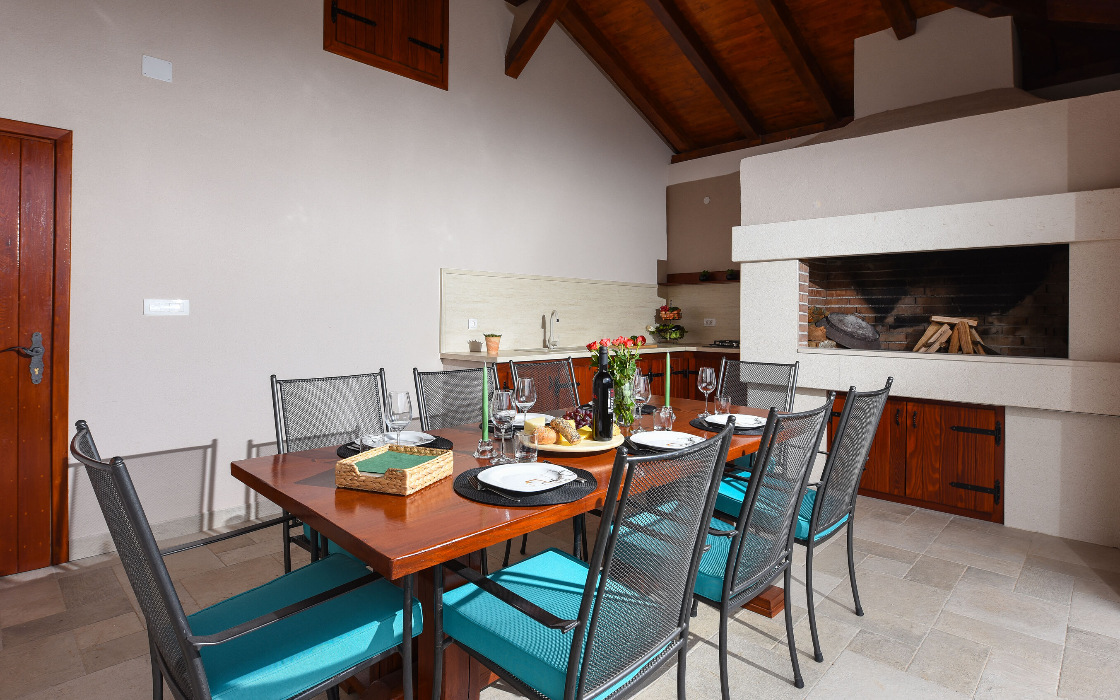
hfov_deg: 88.0
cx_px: 566
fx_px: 580
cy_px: 314
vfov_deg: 62.1
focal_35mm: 19
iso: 160
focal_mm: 18
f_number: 7.1
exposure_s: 1/125
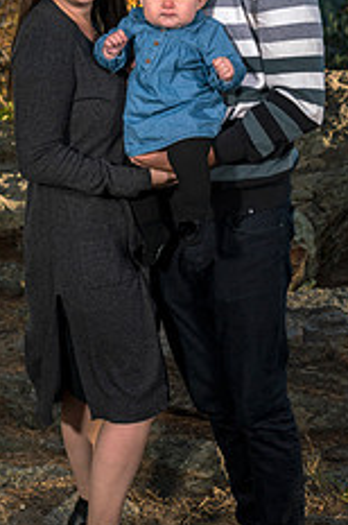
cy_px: 174
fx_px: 989
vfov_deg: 29.5
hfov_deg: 20.0
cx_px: 174
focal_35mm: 68
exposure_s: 1/320
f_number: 5
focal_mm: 35
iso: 100
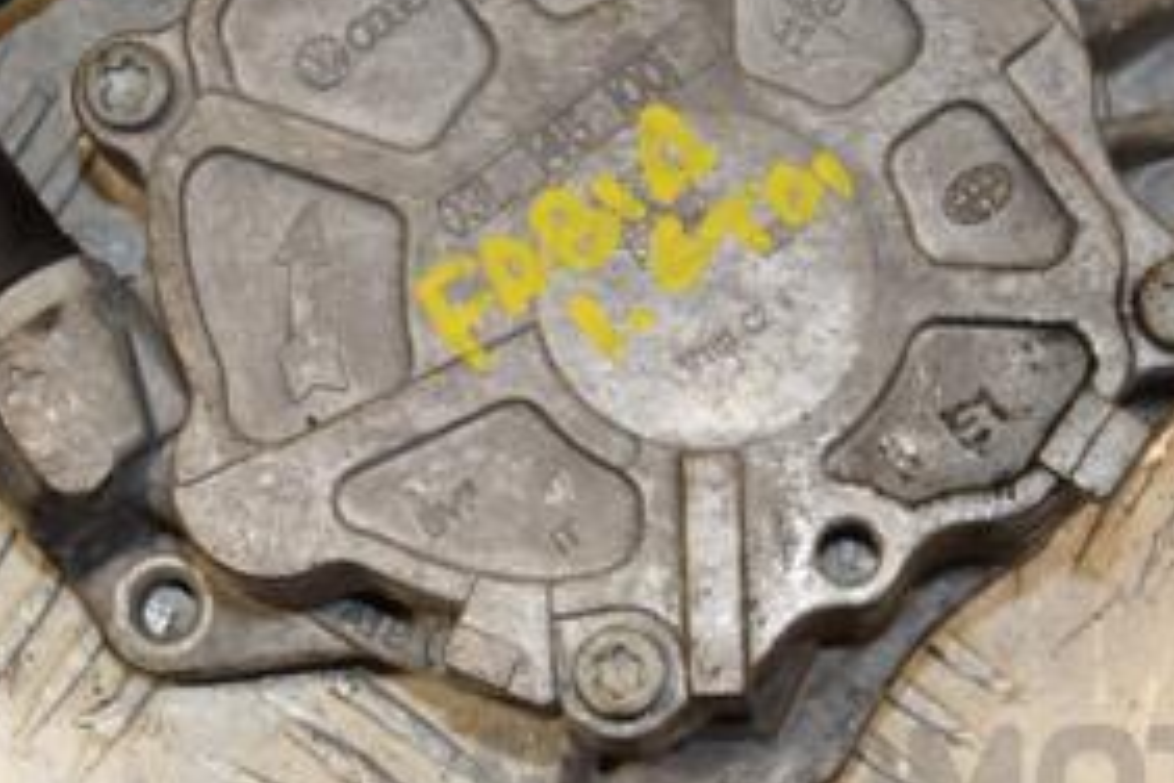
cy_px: 233
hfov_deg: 15.3
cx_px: 395
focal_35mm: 134
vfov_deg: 10.2
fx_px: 4370
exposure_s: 1/200
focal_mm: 42
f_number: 9
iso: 800
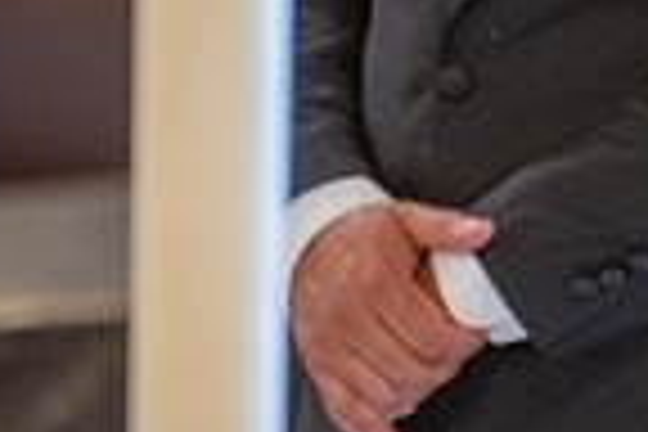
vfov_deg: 1.7
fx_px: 14525
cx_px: 1004
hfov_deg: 2.6
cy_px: -299
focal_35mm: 807
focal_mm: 200
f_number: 2.8
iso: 1000
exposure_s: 1/100
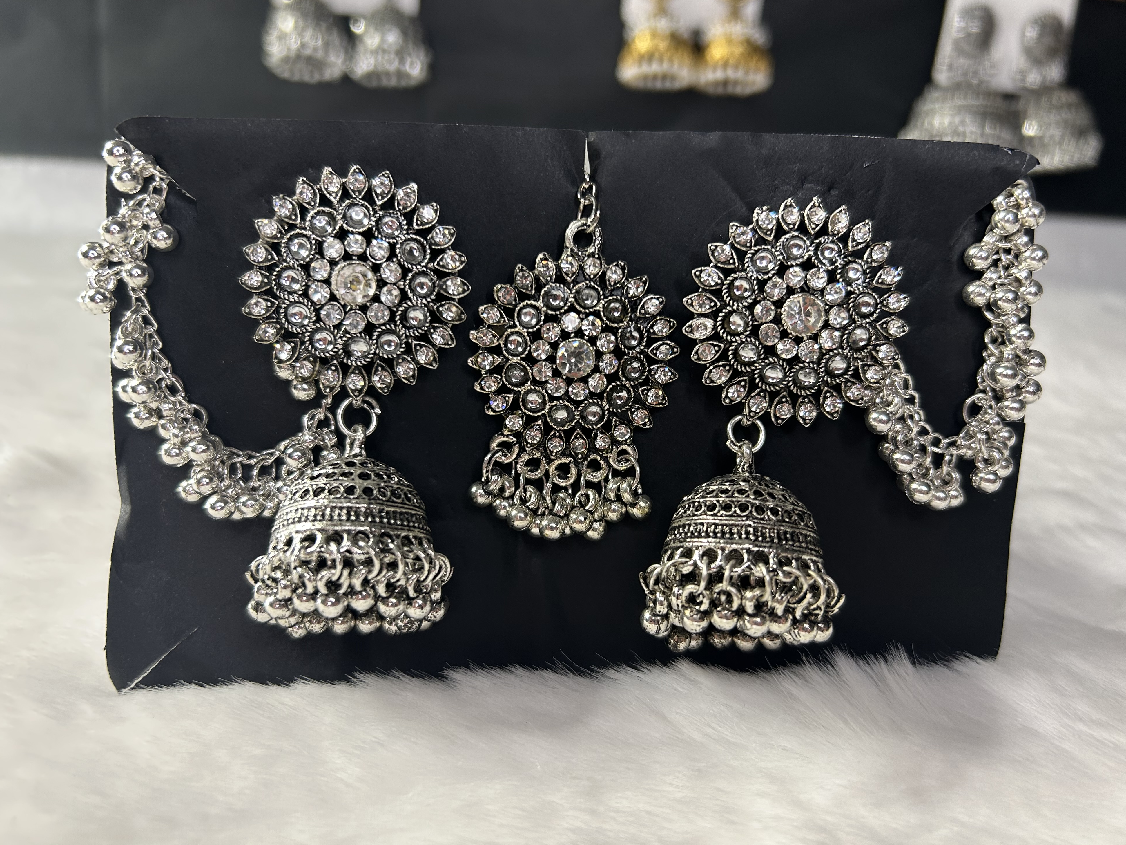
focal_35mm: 27
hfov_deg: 65.3
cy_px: 413
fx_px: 878
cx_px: 559
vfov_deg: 51.3
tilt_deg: -22.3
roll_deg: -3.1
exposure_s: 1/50
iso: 80
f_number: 1.5
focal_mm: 5.7
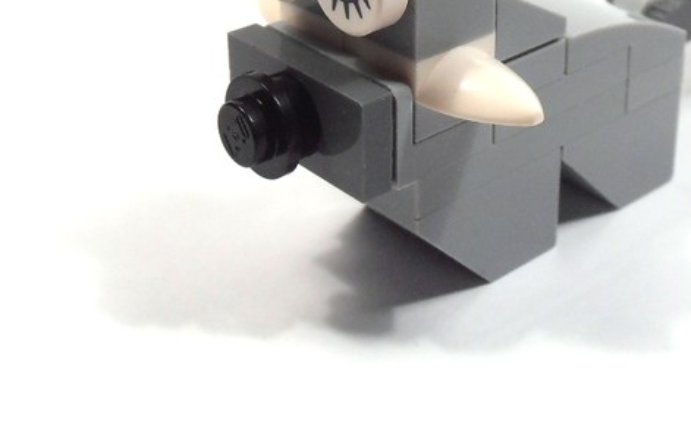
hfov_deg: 27.4
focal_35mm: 75
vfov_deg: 17.1
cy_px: 29
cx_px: 449
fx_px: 1412
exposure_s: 1/80
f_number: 3.9
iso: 80
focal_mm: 6.61
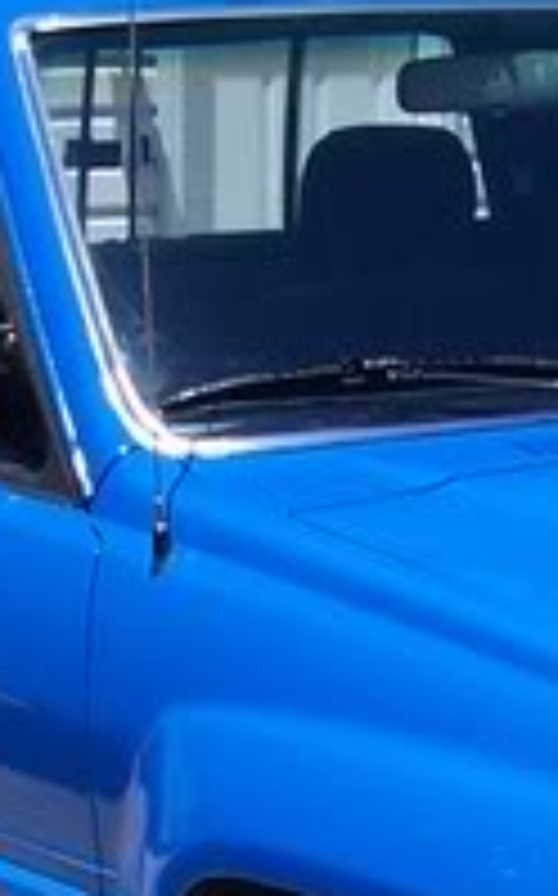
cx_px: 513
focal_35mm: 145
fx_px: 3536
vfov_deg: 14.1
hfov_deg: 9.0
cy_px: 968
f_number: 5.6
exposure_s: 1/500
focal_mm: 5.6
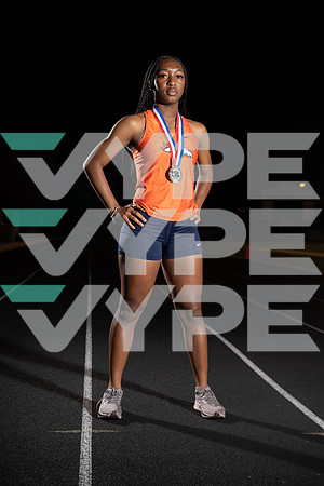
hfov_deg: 24.6
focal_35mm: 55
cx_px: 162
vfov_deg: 36.2
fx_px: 742
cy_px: 243
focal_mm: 55
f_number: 4
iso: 250
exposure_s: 1/250
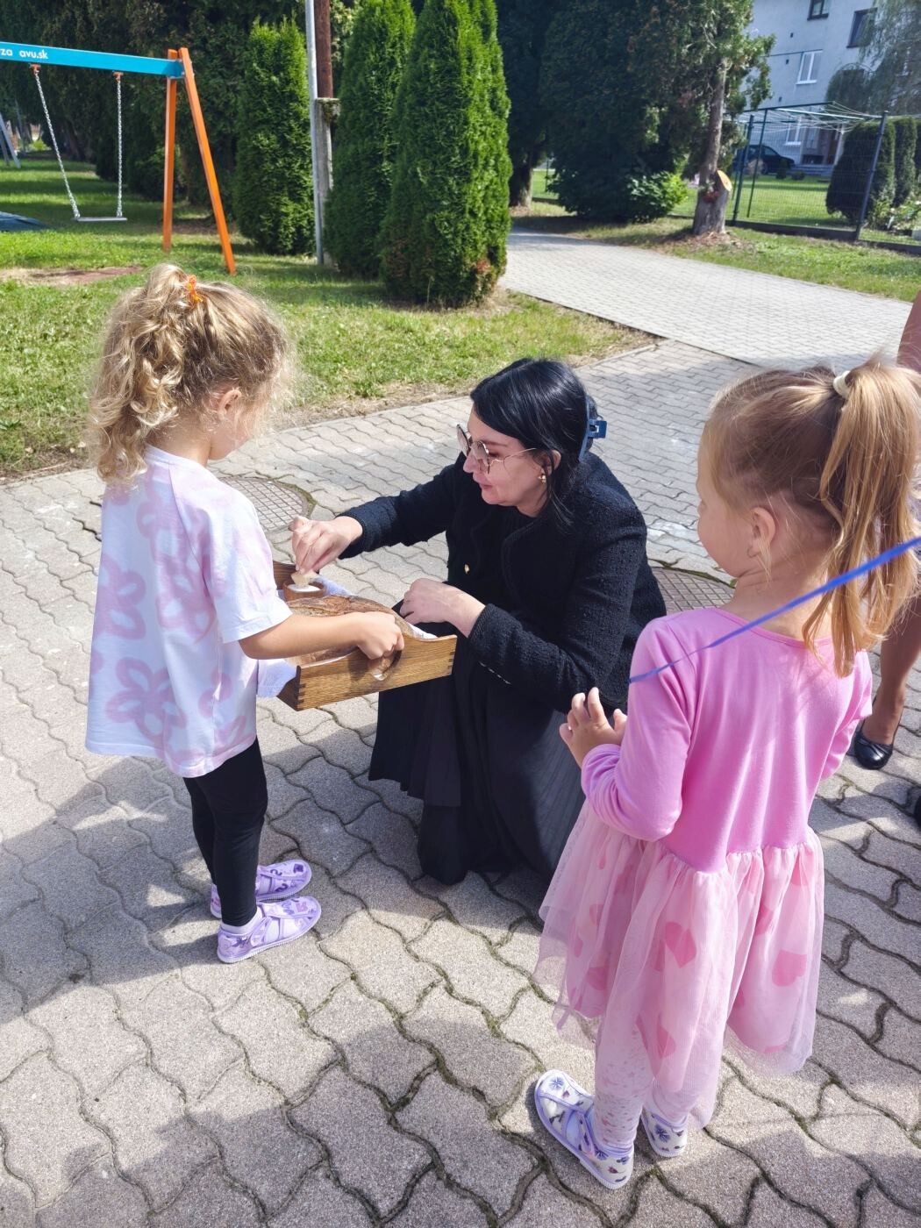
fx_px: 816
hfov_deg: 58.9
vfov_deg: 73.9
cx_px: 460
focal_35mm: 23
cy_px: 614
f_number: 1.65
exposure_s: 1/126
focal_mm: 6.19
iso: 50
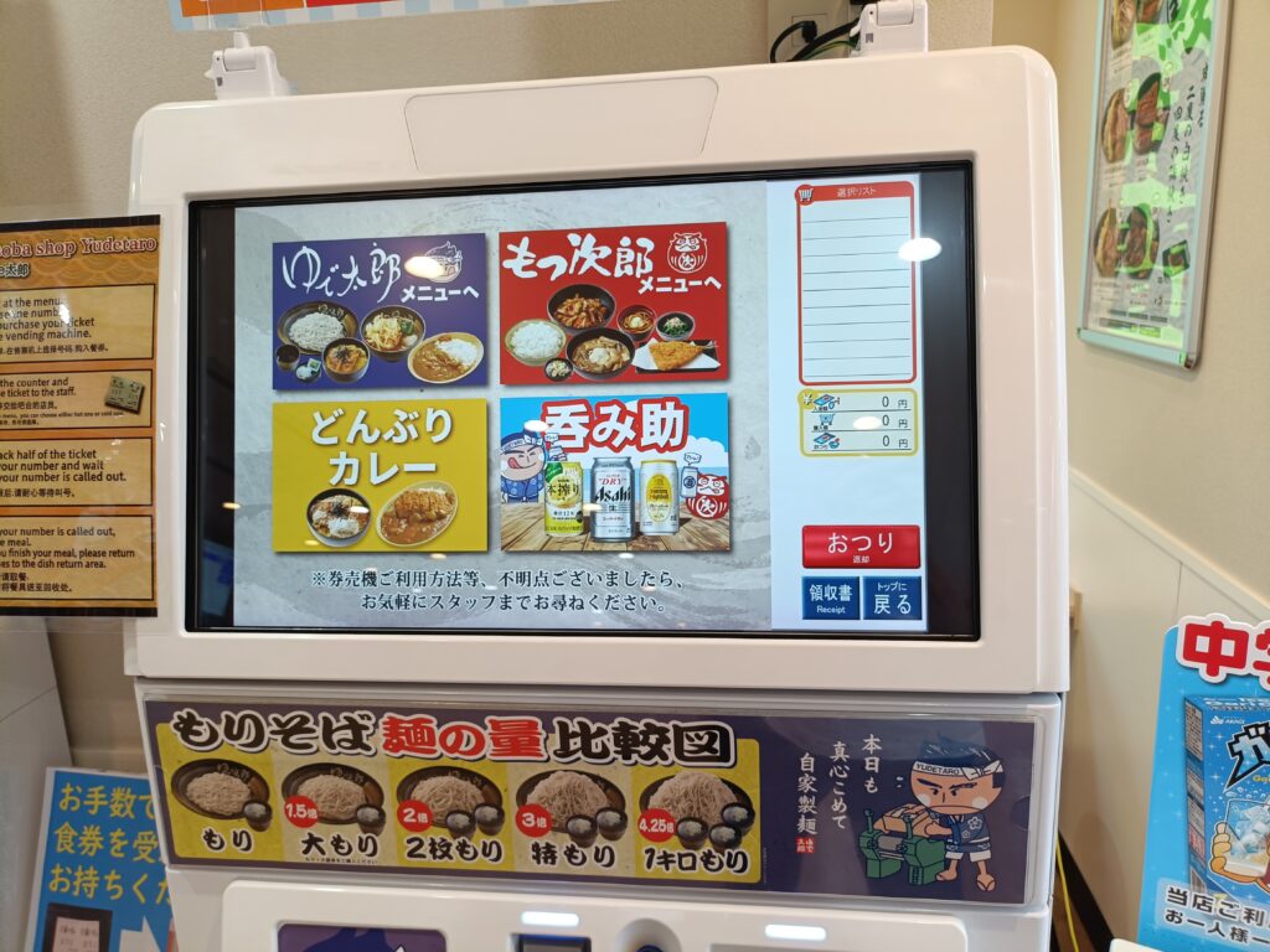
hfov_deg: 69.4
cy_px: 476
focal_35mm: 25
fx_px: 917
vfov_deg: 54.9
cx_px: 635
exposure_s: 1/60
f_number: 1.7
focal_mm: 4.7
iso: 200
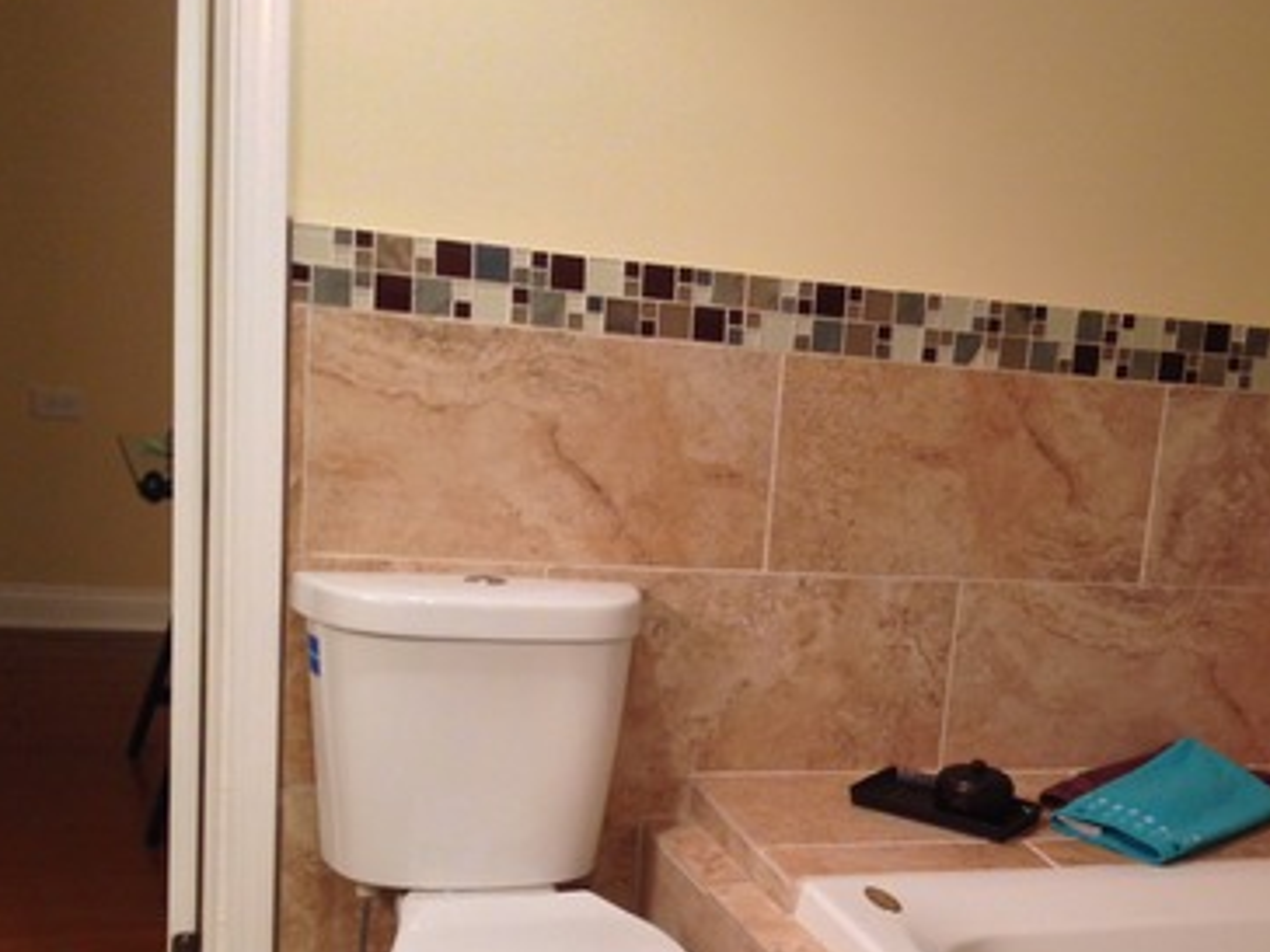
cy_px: 795
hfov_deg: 32.4
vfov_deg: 24.7
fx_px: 2128
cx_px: 994
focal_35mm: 58
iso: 80
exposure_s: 1/20
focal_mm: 4.12
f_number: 2.4
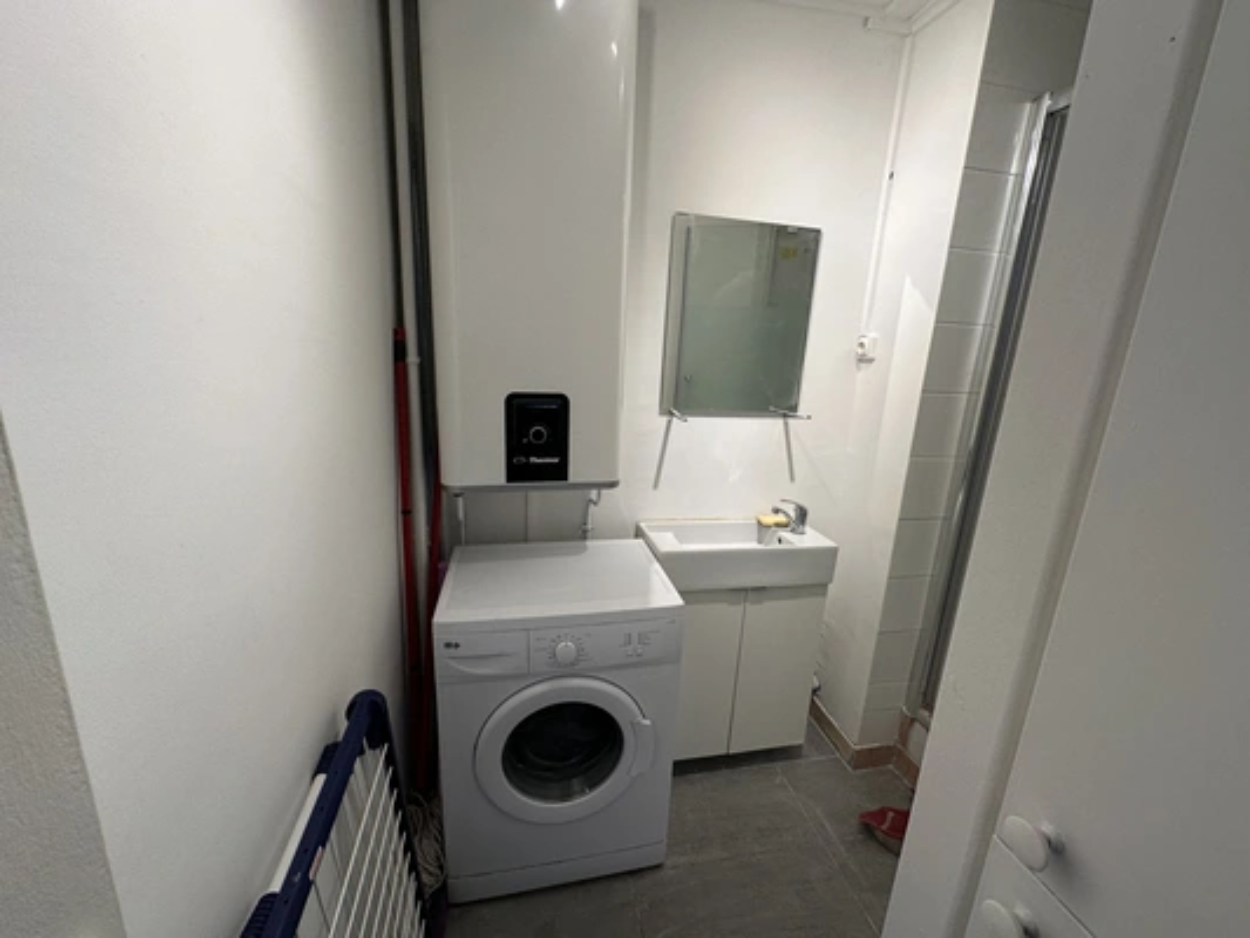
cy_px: 469
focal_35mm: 14
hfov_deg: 102.1
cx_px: 625
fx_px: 506
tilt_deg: -12.9
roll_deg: -3.1
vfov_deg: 85.7
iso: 100
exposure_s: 1/100
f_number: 2.2
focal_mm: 2.22
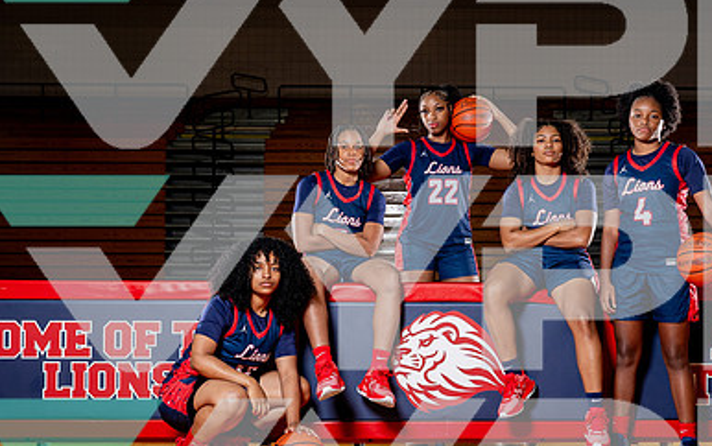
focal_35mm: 57
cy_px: 254
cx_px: 444
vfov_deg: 22.8
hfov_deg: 35.5
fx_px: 1107
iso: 200
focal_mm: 35
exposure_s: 1/60
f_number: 8
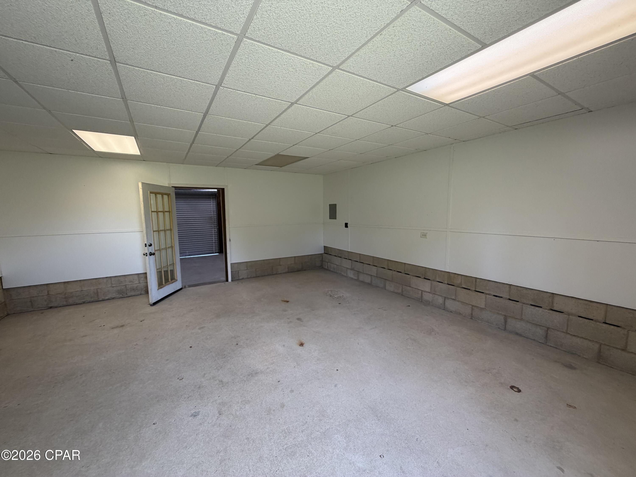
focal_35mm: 14
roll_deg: +0.5
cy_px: 238
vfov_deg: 85.7
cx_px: 318
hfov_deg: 102.1
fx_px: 257
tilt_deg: -5.9
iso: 125
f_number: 2.2
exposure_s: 1/120
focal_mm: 2.22
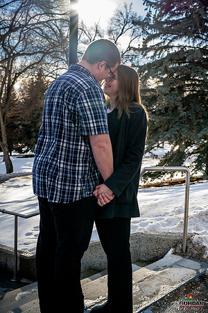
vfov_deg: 39.6
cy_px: 156
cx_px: 104
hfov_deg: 27.0
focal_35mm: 50
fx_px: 433
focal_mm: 50
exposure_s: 1/6400
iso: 6400
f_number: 7.1
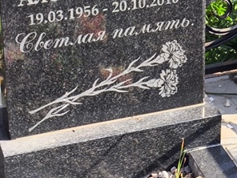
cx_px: 141
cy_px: -35
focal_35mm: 135
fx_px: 924
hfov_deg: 14.6
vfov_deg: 10.8
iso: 50
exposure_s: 1/690
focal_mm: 4.71
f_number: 1.7
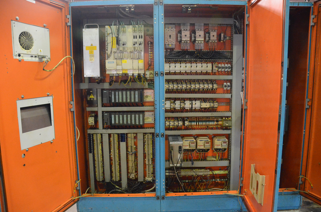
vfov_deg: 47.7
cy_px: 106
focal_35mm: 27
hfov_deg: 67.5
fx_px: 240
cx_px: 160
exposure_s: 1/125
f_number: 3.5
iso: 6400
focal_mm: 18
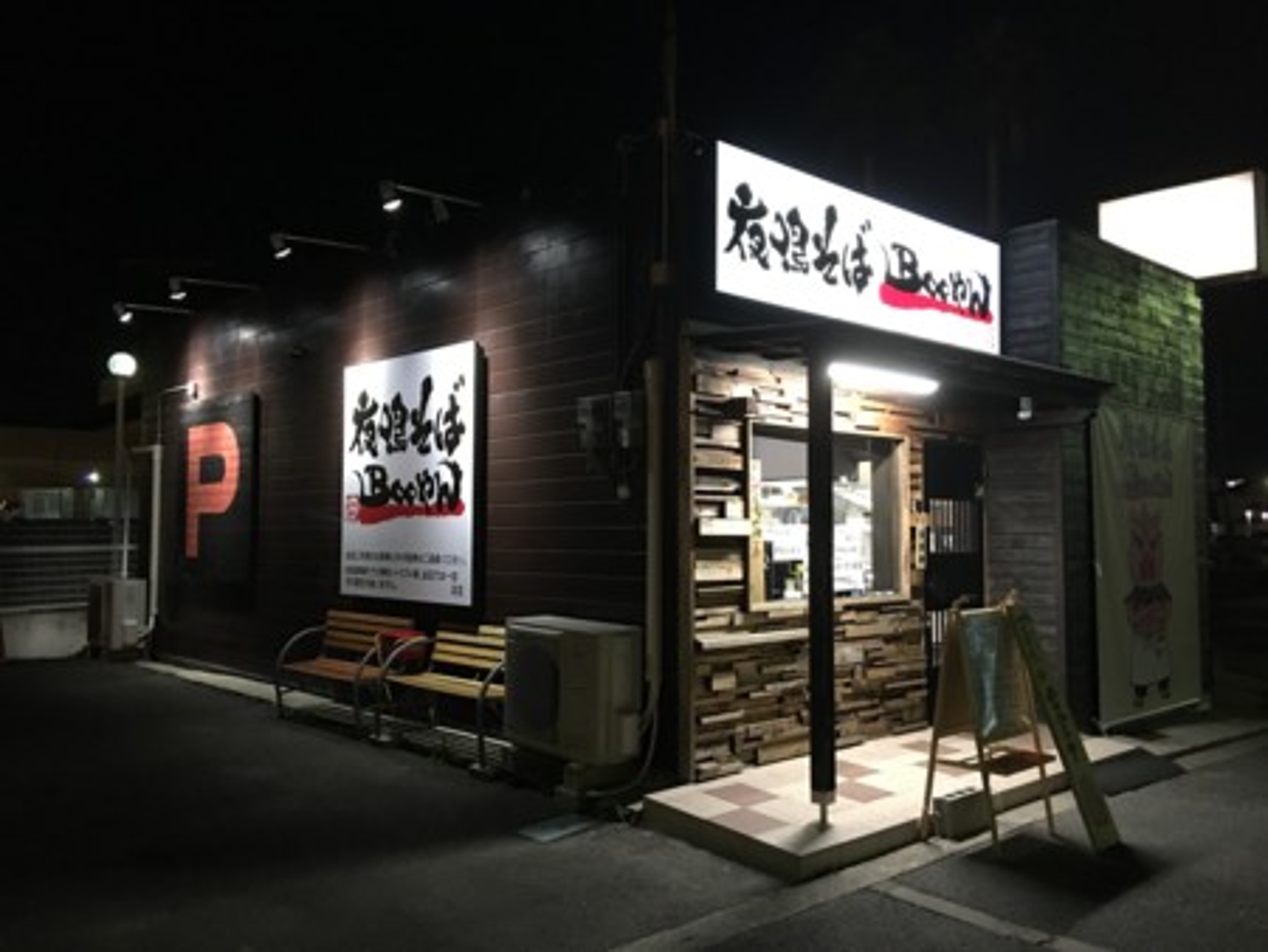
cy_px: 476
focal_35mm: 29
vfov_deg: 48.3
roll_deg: -0.4
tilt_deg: +3.1
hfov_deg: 61.6
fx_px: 1063
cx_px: 634
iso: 100
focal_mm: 4.15
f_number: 2.2
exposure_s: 1/10
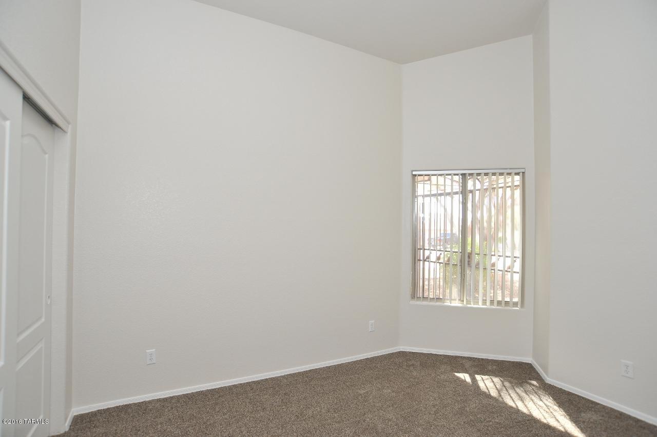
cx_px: 328
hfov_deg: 90.0
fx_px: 328
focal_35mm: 18
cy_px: 218
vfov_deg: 67.3
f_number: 7.1
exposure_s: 1/30
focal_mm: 18
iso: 1000
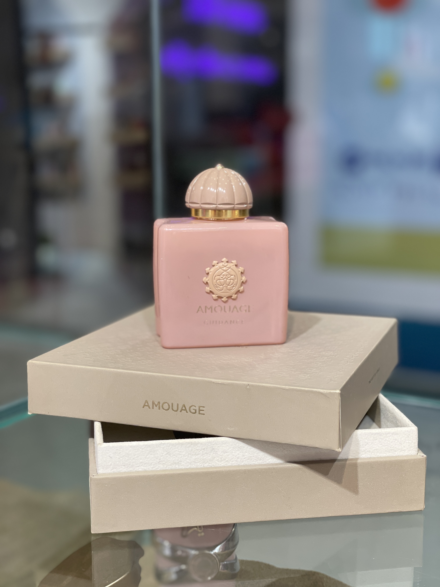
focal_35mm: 52
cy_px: 294
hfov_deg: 28.0
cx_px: 220
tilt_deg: -10.3
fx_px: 881
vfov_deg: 36.8
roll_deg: +0.5
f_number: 2
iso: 100
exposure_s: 1/100
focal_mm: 6
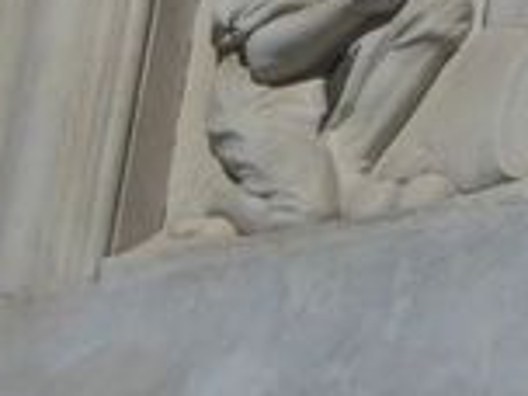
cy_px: -424
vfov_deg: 3.3
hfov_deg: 4.4
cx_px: 1223
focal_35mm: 446
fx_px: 6803
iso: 80
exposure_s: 1/2000
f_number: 4.7
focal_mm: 14.1
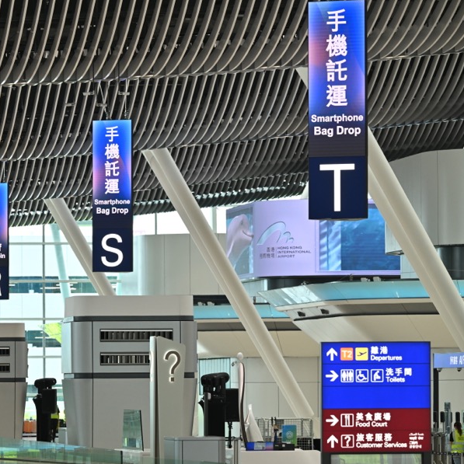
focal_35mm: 269
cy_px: 232
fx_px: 4079
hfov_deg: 6.5
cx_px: 131
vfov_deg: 6.5
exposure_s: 1/200
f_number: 6.3
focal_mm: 210
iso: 1000
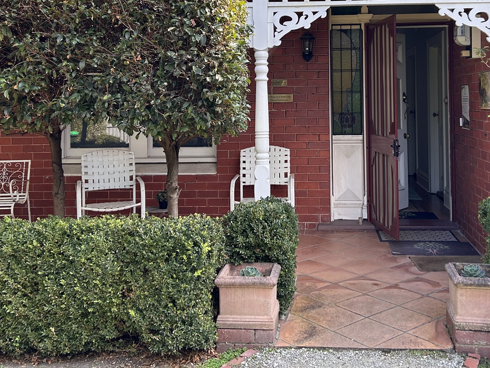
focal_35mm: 43
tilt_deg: +0.3
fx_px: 609
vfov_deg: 32.8
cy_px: 83
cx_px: 286
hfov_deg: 43.7
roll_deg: -0.1
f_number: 1.5
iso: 50
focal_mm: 5.7
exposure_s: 1/523
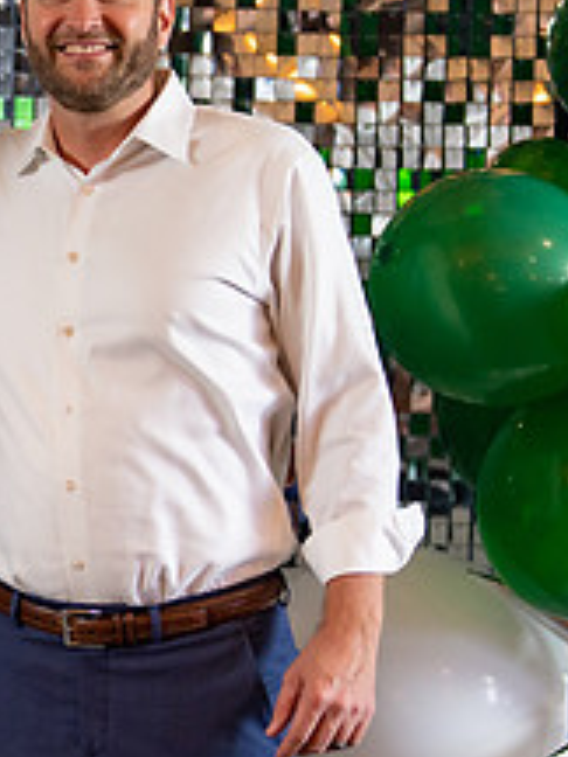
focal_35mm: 138
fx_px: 3019
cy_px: 417
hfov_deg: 10.4
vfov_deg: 14.3
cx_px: -235
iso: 800
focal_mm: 50
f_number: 1.2
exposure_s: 1/320
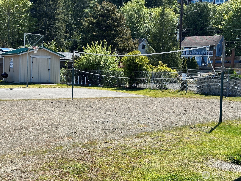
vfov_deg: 30.3
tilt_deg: -2.7
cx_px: 120
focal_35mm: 48
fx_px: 334
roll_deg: -1.8
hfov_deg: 39.7
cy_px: 90
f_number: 1.78
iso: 64
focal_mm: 6.86
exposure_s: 1/2028
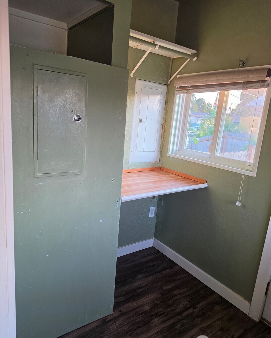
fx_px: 241
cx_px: 136
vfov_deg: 70.3
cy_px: 174
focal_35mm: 24
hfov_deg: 58.8
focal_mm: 6.5
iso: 125
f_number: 1.4
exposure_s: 1/180
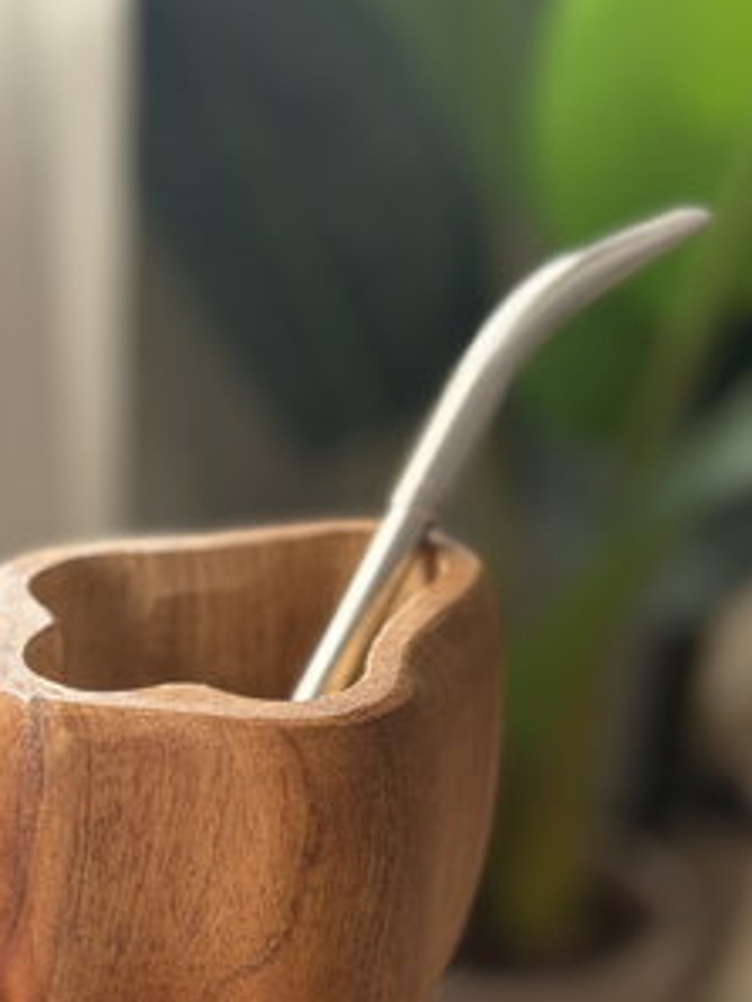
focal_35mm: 86
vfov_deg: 22.5
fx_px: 2489
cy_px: 784
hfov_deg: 17.1
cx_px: 256
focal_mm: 6.76
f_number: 1.78
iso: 100
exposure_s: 1/242
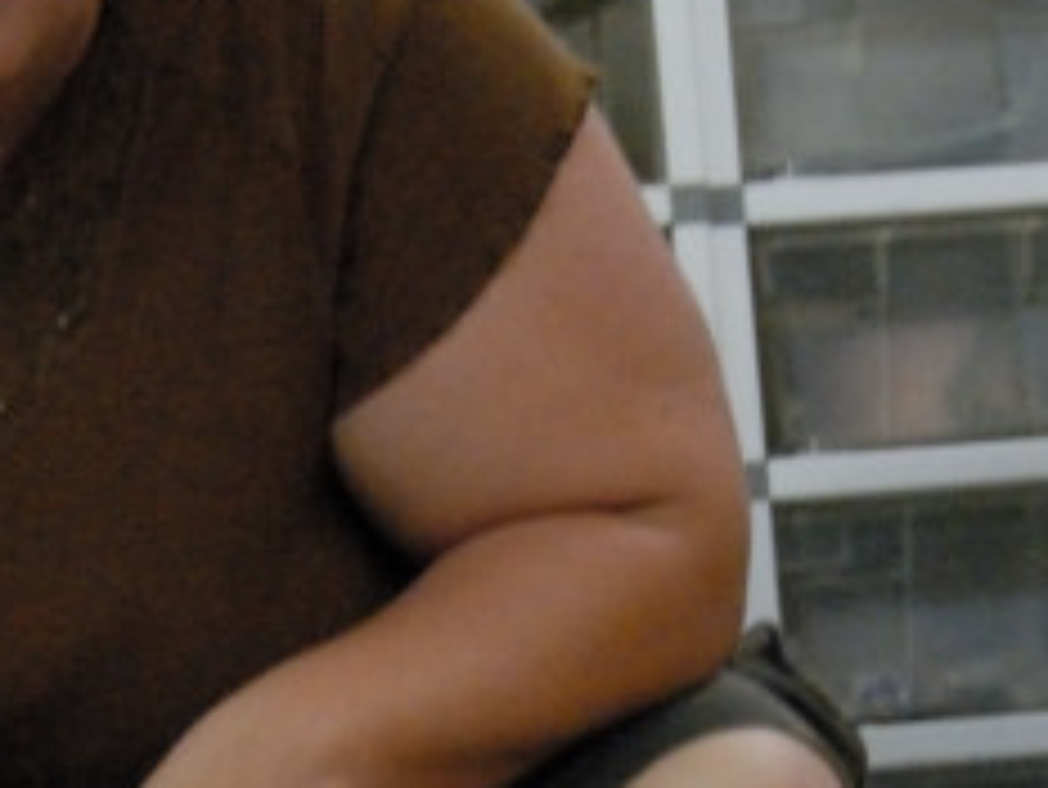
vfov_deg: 5.4
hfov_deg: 7.2
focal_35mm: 276
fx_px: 8360
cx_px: 319
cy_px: 959
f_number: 4.5
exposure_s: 1/50
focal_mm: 46
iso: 1600
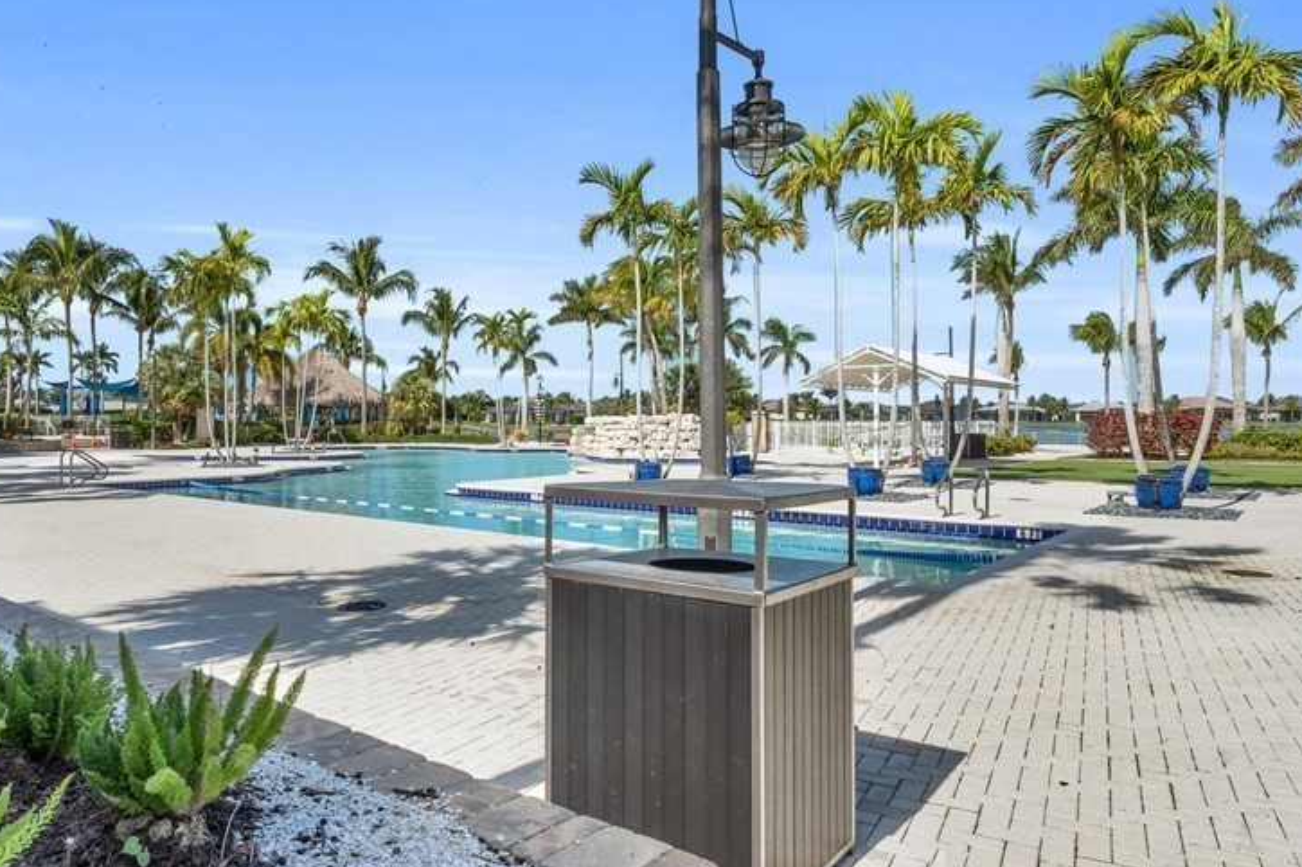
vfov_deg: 53.1
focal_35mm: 24
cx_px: 520
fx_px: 868
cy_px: 409
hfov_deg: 73.0
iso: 200
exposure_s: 1/400
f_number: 9
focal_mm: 16
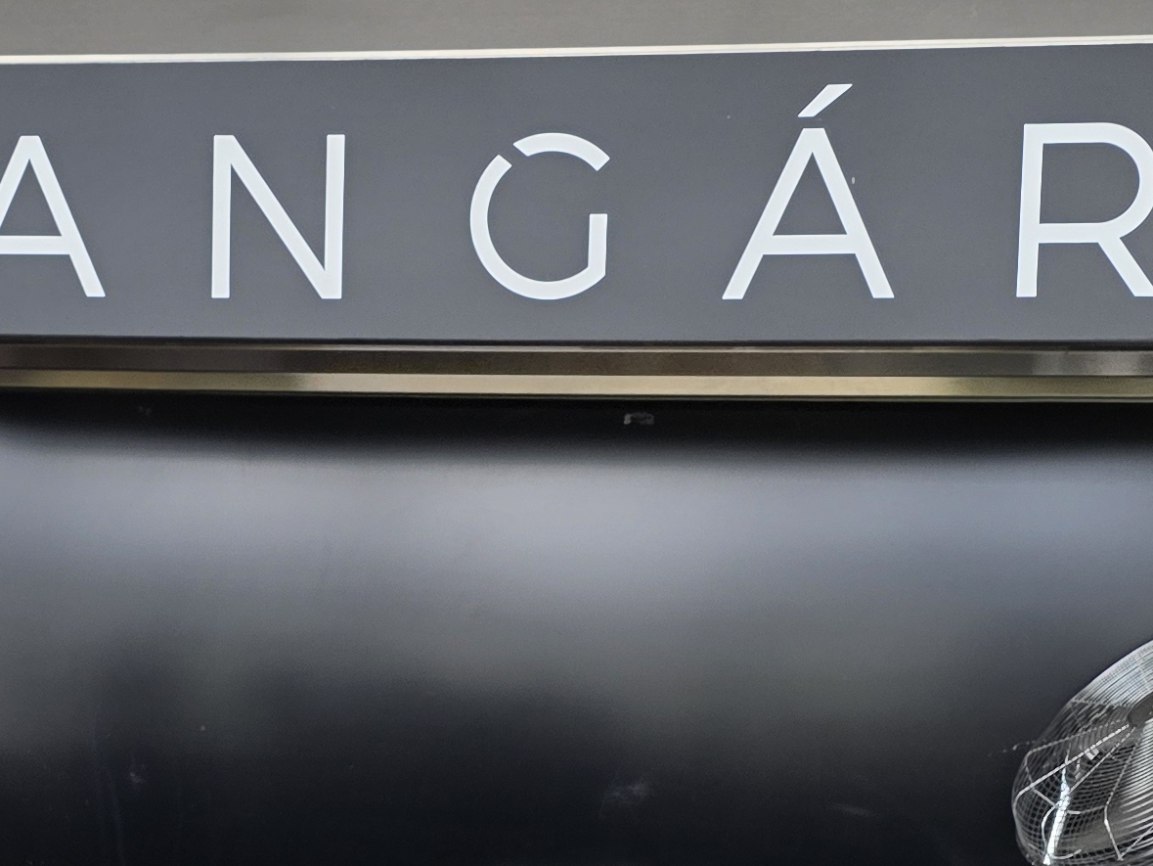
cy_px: 803
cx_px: 466
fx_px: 2599
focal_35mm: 78
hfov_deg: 25.0
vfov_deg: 18.5
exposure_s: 1/100
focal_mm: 6.3
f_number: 1.7
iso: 25
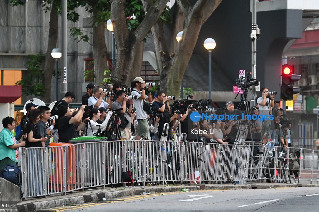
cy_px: 106
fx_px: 2304
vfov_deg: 5.3
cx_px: 160
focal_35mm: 260
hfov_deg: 7.9
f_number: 5.6
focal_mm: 260
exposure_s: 1/250
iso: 3200
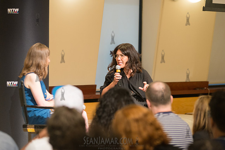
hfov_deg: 15.2
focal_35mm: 135
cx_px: 112
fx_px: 844
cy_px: 75
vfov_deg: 10.2
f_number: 4
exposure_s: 1/125
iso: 2500
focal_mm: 135
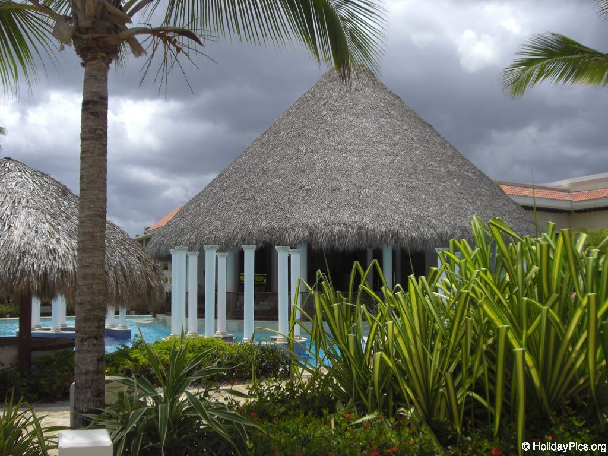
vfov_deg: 37.7
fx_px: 667
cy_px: 228
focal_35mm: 38
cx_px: 304
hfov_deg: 49.0
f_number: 8
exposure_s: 1/250
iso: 64
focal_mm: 6.2
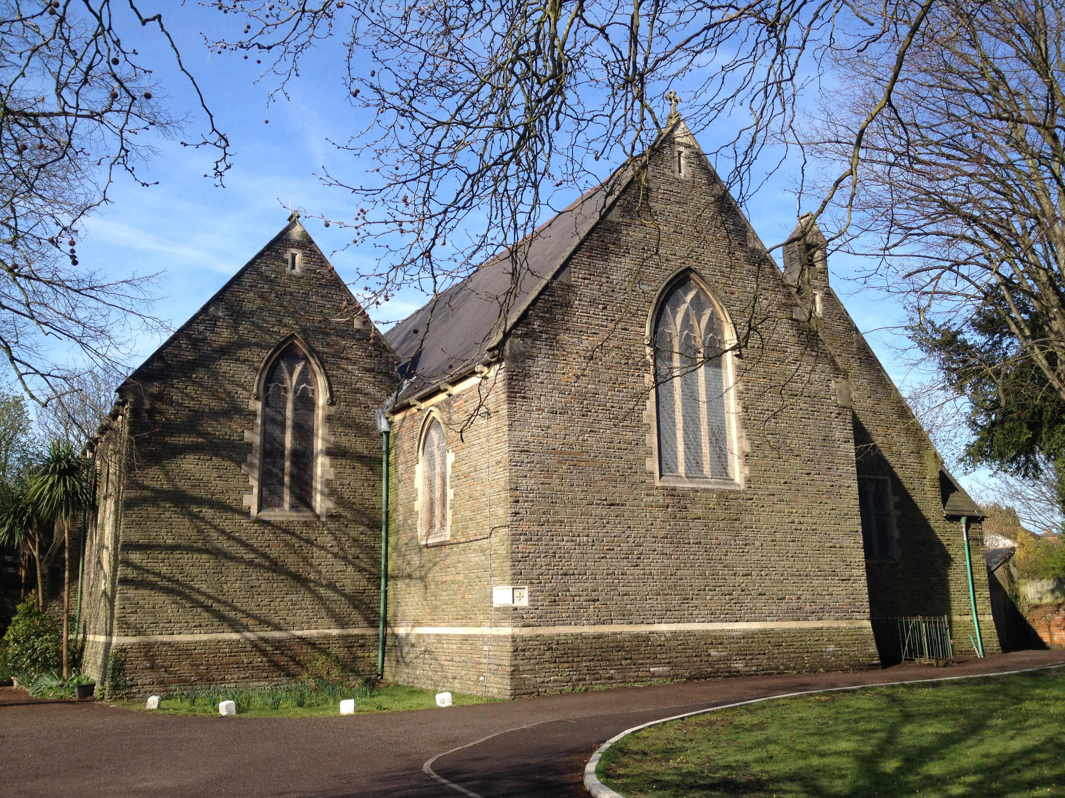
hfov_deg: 52.6
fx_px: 1077
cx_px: 532
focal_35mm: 35
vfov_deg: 40.7
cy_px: 399
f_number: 2.4
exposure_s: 1/968
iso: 50
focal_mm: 4.28
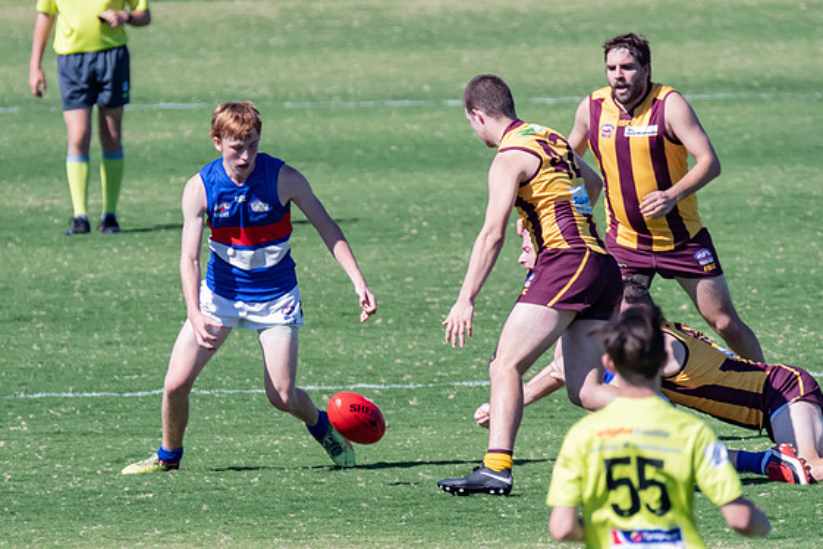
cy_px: 372
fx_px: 25740
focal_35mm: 1126
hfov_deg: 1.8
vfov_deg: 1.2
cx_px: 269
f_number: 9
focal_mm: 550
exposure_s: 1/2000
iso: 1000
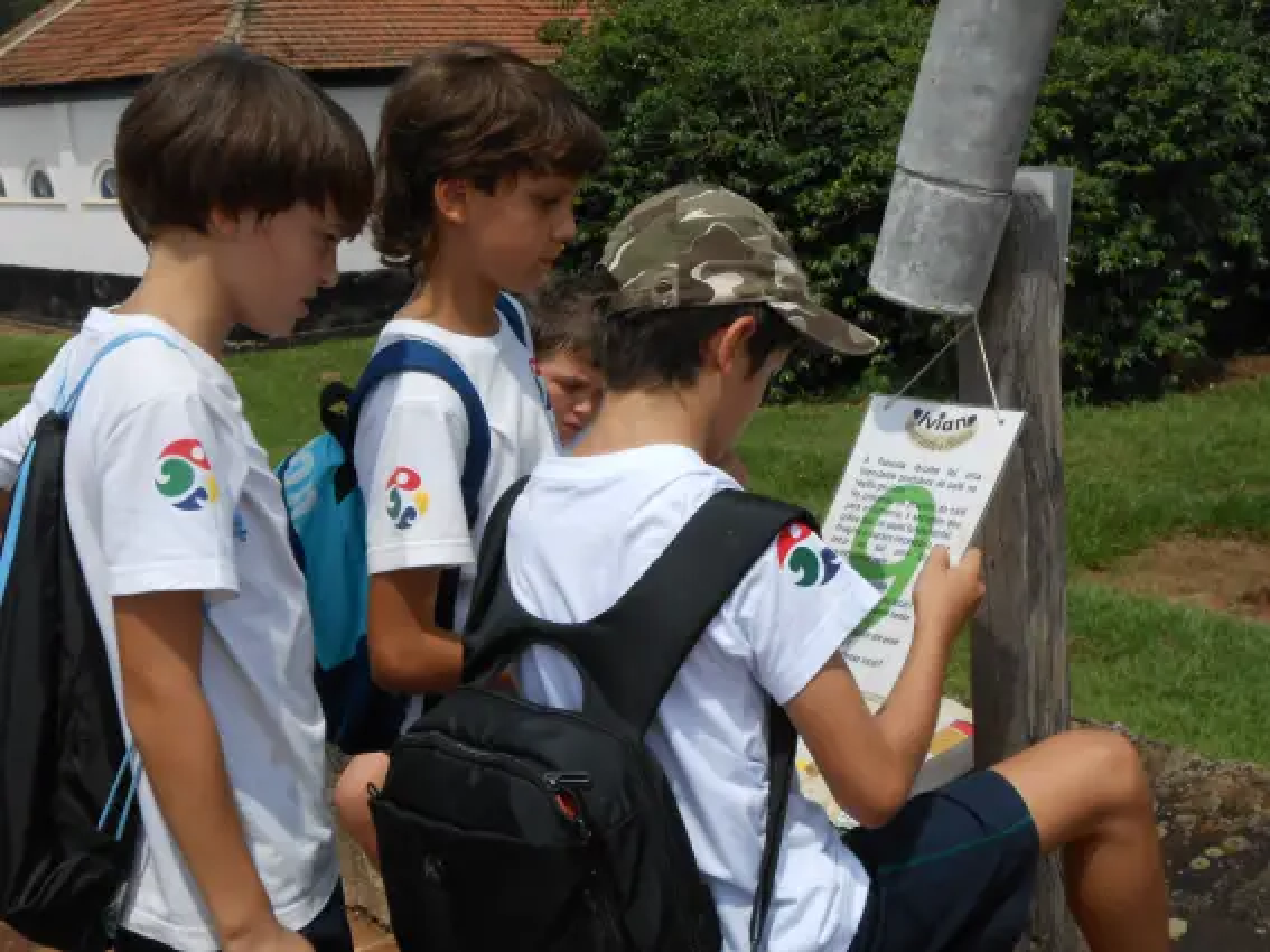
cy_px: 476
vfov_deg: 29.7
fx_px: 1797
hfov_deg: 38.9
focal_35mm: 49
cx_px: 635
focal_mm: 8.8
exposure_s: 1/800
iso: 80
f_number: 4.8
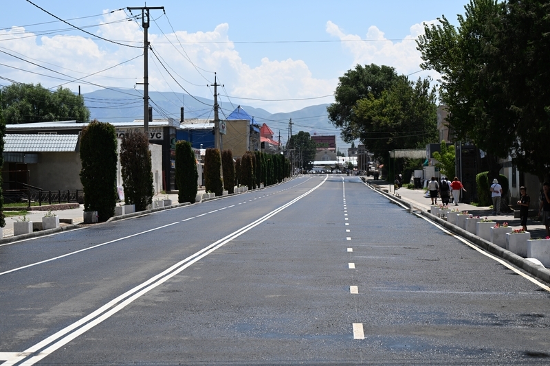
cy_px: 183
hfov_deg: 28.8
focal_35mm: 70
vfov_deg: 19.4
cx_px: 275
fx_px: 1069
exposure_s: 1/640
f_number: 6.3
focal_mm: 70
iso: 100
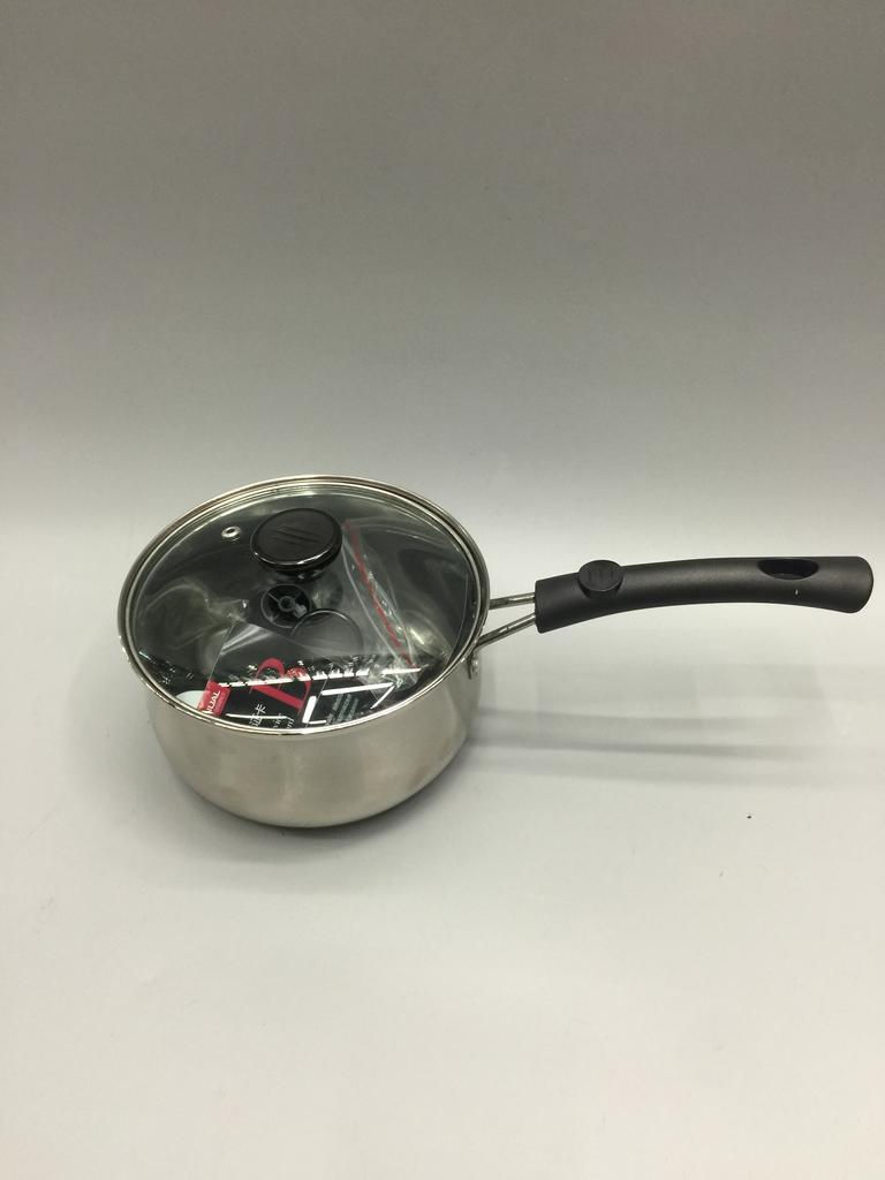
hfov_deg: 48.2
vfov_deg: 61.7
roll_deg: -1.1
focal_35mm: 29
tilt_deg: -42.6
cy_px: 590
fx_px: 989
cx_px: 442
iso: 50
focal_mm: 4.15
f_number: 2.2
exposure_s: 1/17
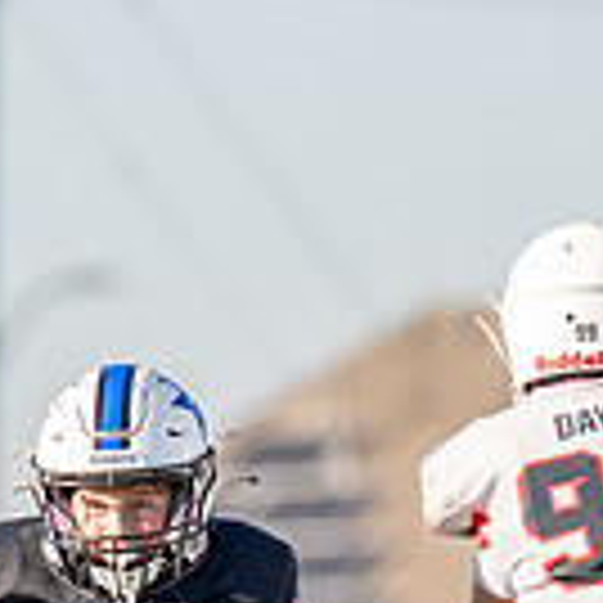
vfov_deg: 1.4
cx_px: 94
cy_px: 708
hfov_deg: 1.4
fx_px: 25286
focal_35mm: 1283
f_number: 2.8
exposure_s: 1/4000
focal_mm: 200
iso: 250
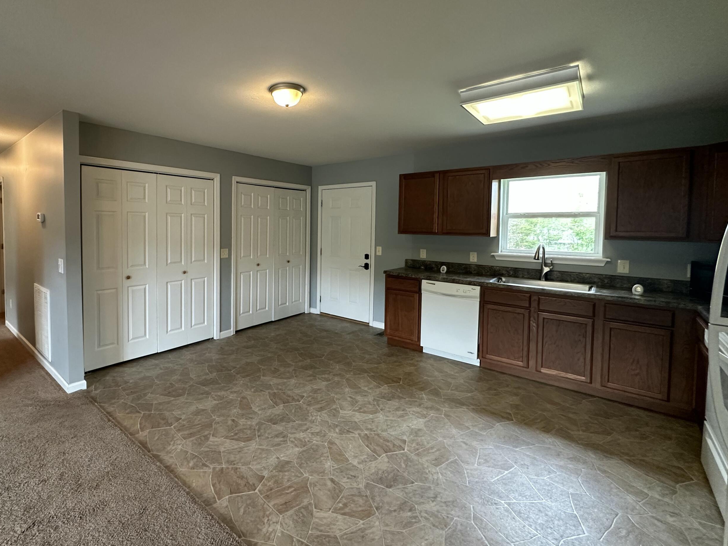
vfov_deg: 74.5
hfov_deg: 89.8
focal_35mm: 17
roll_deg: -1.0
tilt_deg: -1.9
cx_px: 288
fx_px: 358
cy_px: 242
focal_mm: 2.22
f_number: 2.2
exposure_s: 1/60
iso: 320
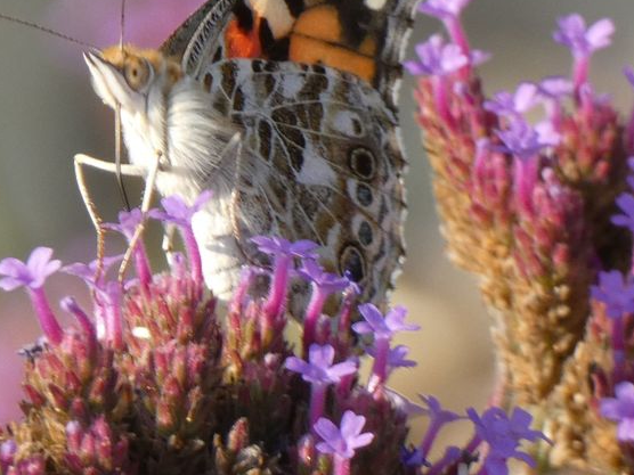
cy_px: 166
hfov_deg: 2.8
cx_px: 225
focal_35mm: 720
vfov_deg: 2.1
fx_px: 13187
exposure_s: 1/100
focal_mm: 84
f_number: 5.6
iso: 125
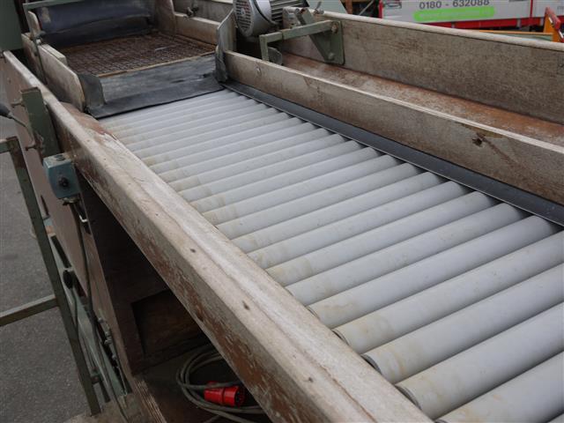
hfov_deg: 49.0
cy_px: 212
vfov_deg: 37.7
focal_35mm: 38
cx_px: 282
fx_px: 619
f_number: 5.6
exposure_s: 1/200
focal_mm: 19
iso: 100
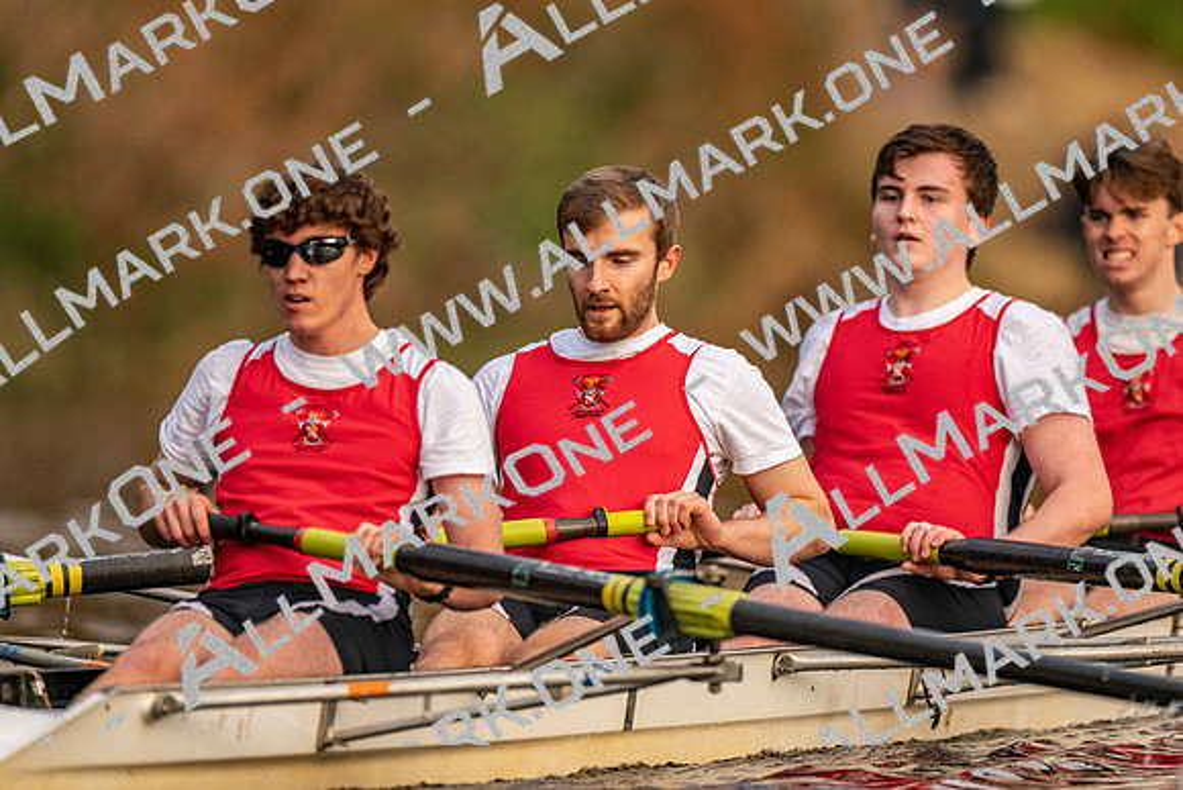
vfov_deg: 2.3
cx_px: 592
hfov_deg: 3.4
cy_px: 395
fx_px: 19720
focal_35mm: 600
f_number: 4
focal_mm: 600
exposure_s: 1/2500
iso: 3600
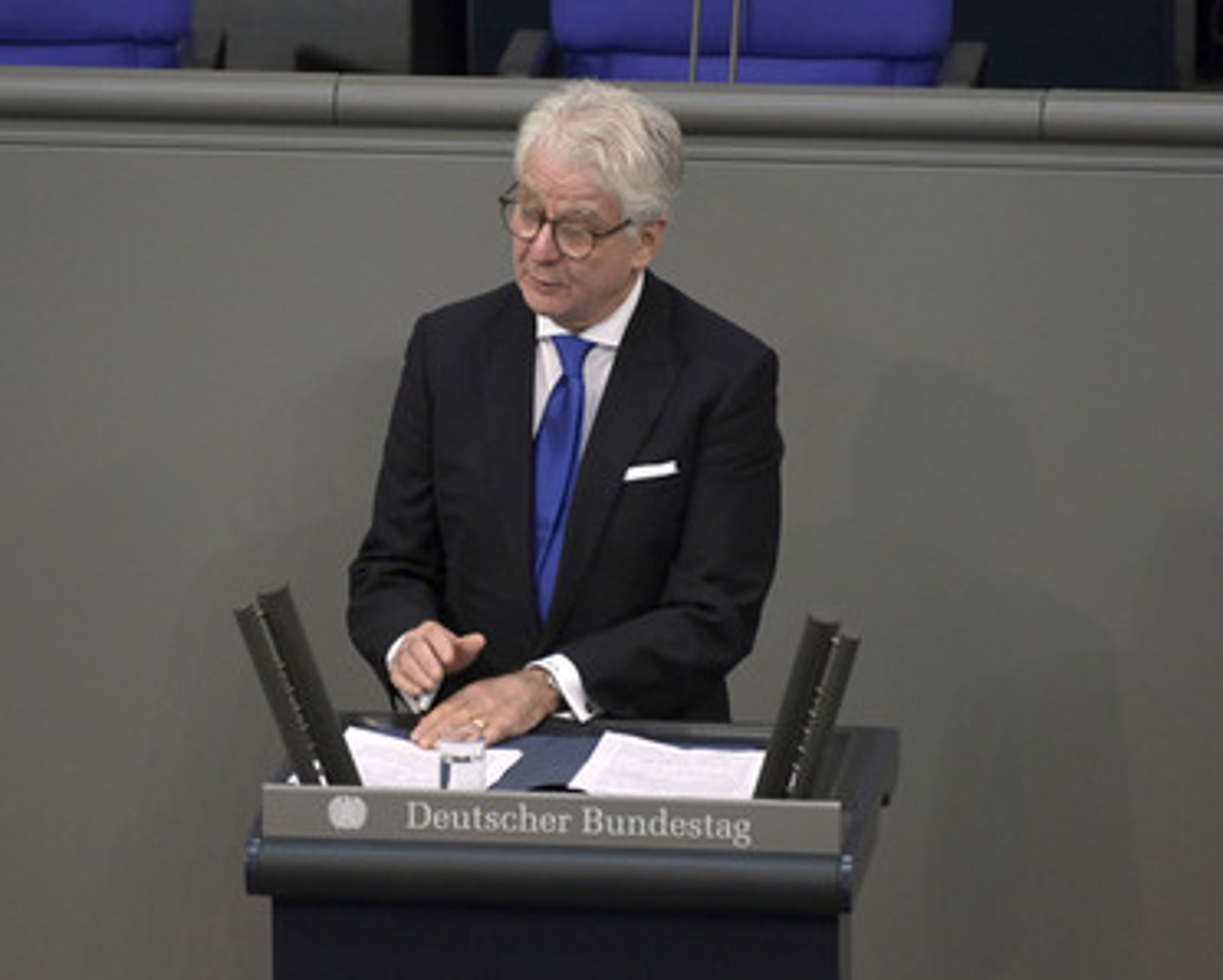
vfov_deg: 2.7
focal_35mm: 568
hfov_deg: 3.4
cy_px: 490
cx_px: 554
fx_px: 20570
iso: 6400
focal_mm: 500
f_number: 5.6
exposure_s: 1/400
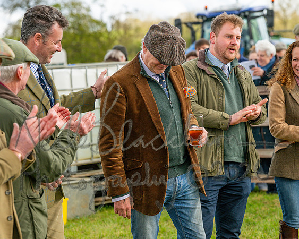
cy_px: 120
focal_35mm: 134
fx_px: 1186
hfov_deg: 14.4
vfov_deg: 11.5
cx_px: 151
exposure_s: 1/800
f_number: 5
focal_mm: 119
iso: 400
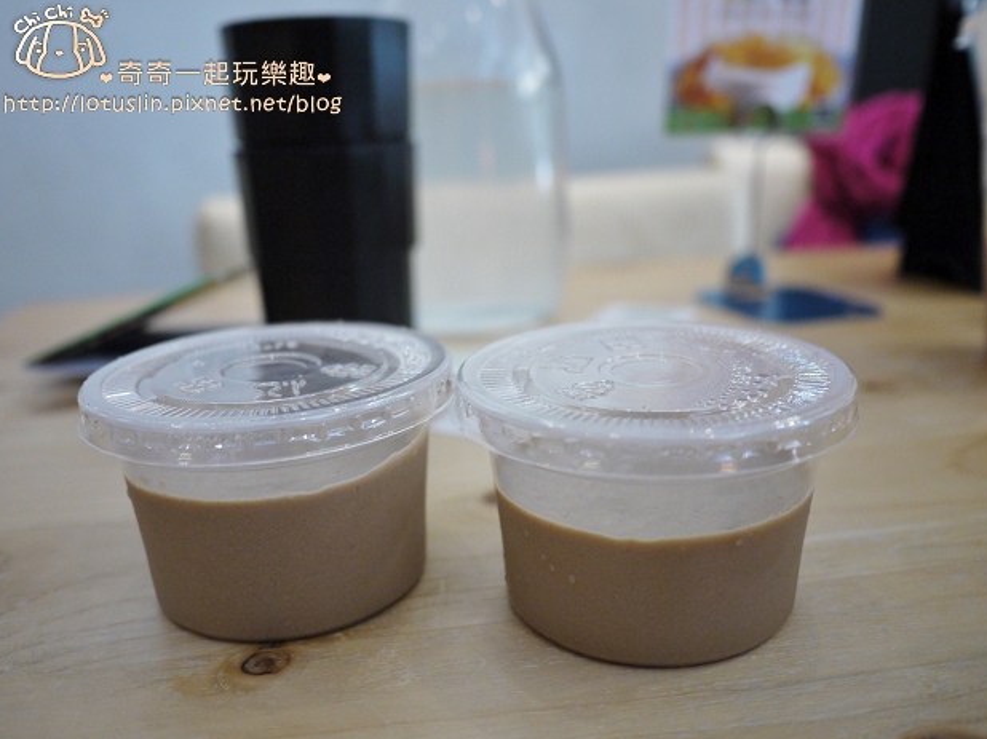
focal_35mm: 29
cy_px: 369
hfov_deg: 61.7
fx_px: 827
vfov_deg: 48.2
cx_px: 498
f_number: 2.5
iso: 400
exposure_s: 1/60
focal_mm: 14
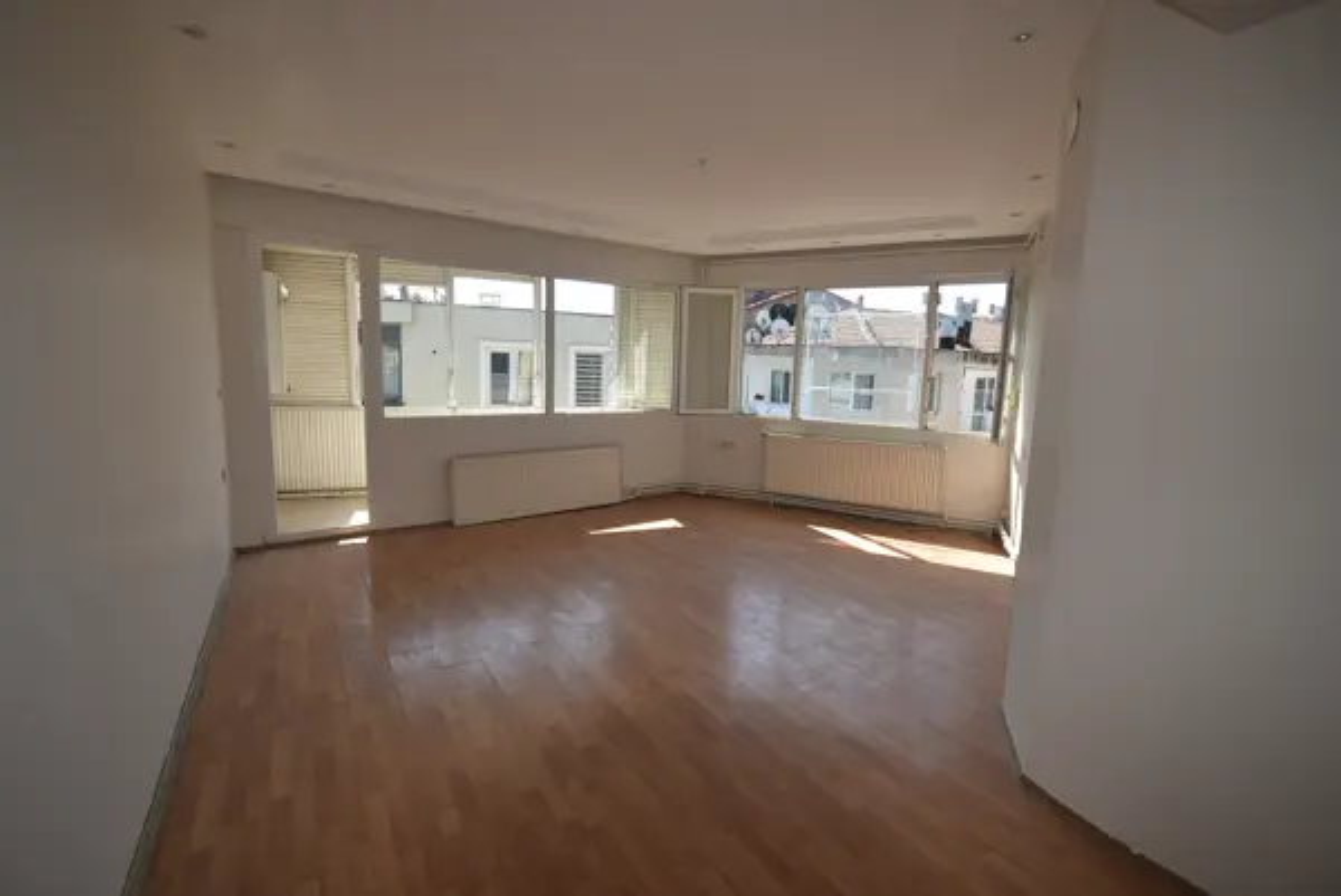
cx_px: 670
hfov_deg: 100.3
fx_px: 559
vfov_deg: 77.4
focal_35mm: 15
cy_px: 448
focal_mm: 10
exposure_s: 1/200
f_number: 5.6
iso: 100
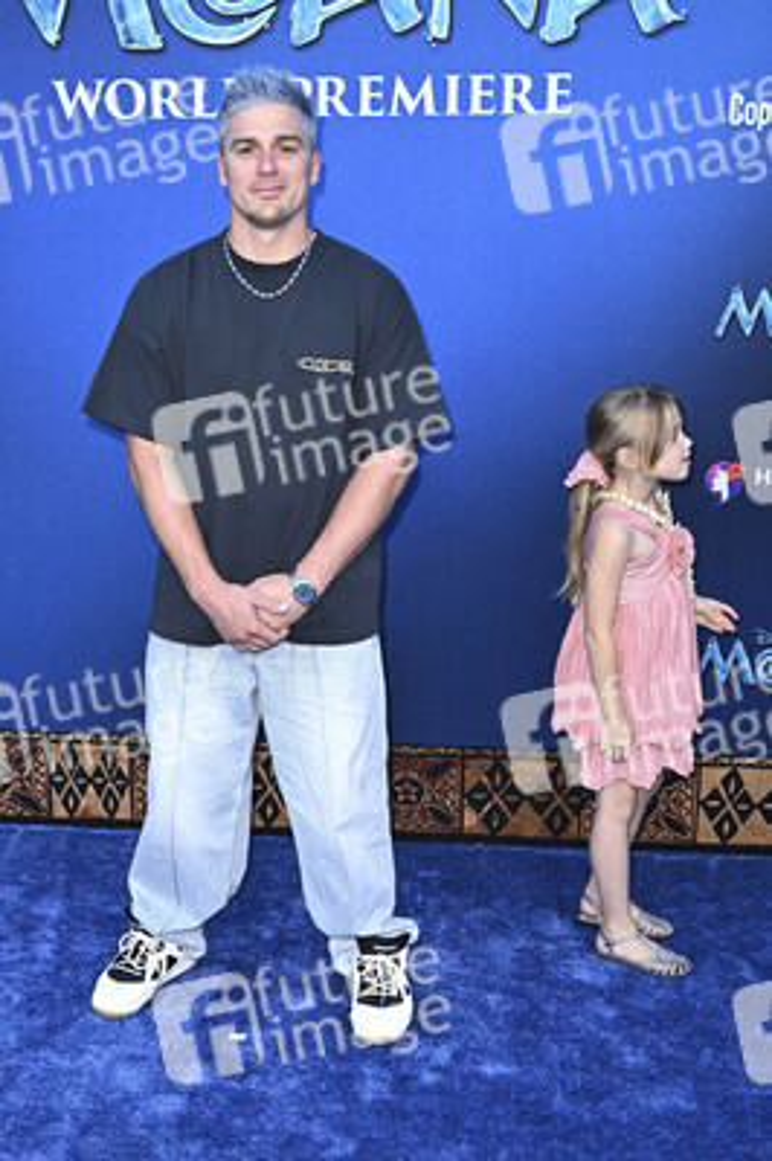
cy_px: 580
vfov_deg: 50.7
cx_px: 386
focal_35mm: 38
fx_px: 1224
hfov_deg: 35.0
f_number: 6.3
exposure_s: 1/250
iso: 800
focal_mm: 38
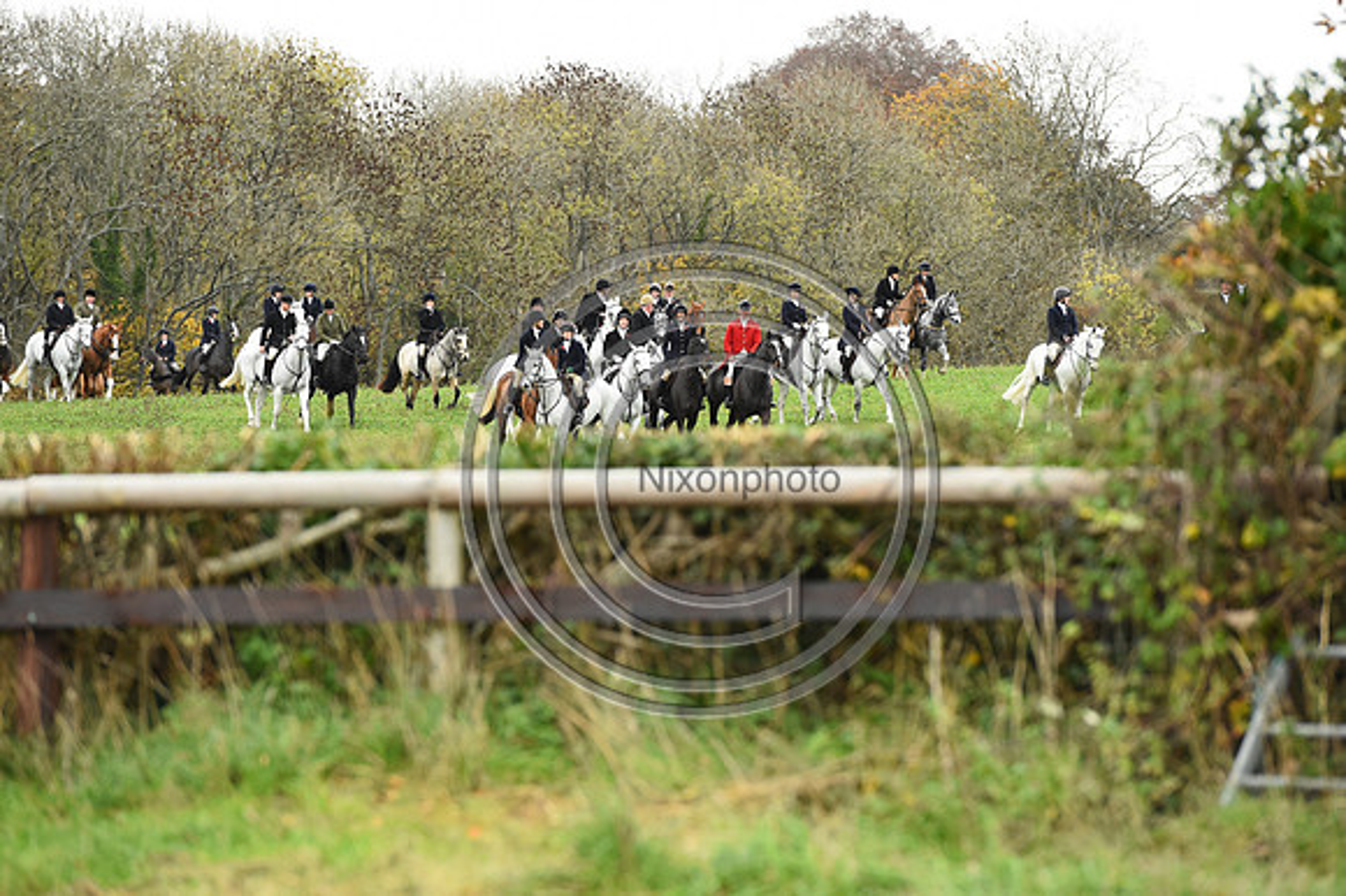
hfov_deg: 10.3
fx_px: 7473
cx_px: 673
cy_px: 448
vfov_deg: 6.9
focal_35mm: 200
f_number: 5.6
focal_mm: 200
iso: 4000
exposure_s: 1/1250
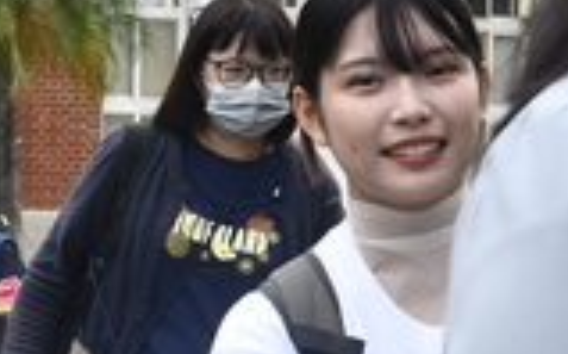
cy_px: 120
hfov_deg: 10.0
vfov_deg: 6.5
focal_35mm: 202
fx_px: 3124
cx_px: 904
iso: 200
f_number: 8
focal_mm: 30
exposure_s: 1/250
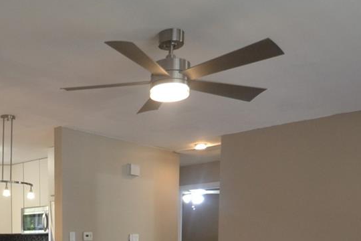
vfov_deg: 26.7
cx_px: 70
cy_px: 283
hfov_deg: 41.6
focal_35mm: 45
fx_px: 451
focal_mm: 10
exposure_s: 1/60
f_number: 3.5
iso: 500
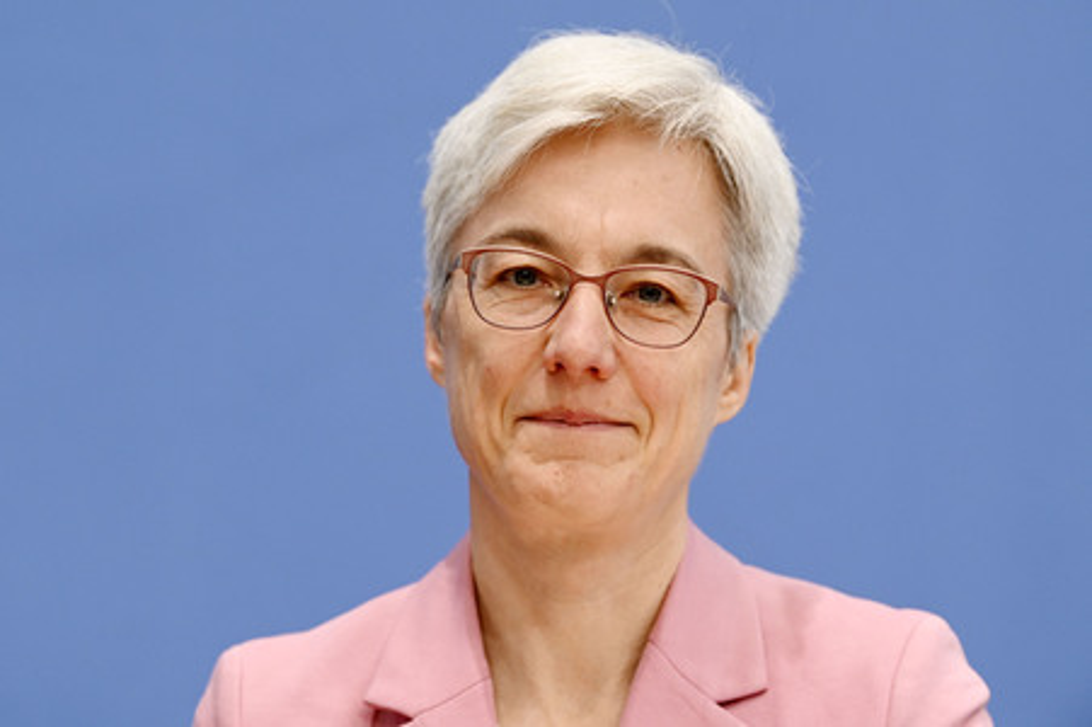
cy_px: 364
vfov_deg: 8.8
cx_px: 546
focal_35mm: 155
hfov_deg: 13.3
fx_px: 4698
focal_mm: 155
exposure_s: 1/500
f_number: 5
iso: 2500
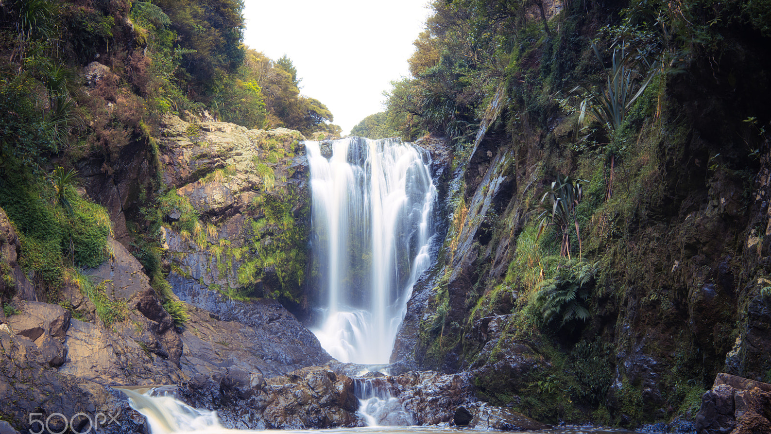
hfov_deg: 52.8
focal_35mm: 38
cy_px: 229
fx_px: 777
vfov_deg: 31.2
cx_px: 387
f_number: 13
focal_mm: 24
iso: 50
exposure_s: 1
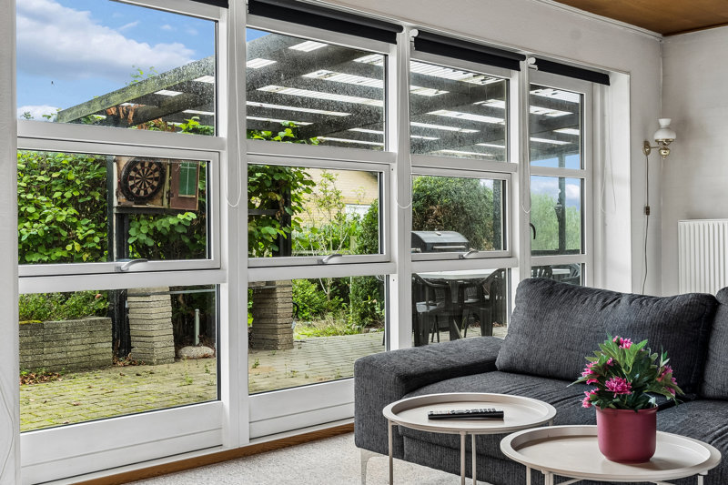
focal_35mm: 40
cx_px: 364
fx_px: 809
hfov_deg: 48.5
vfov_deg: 33.4
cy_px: 242
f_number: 8
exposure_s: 1/10
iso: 200
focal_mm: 27
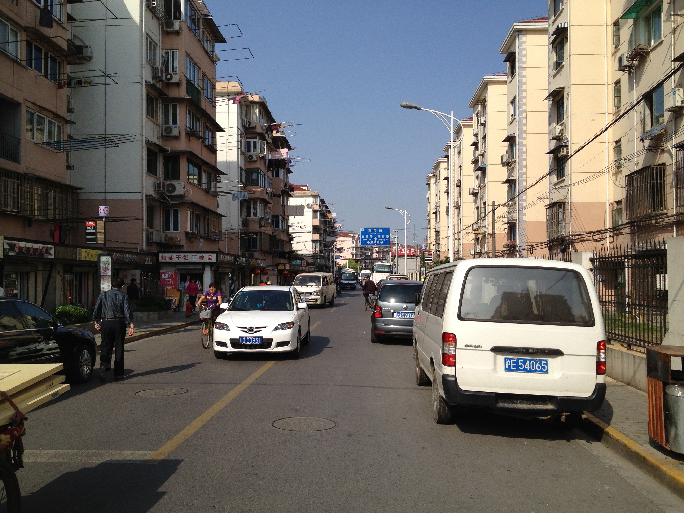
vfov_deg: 40.7
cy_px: 256
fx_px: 692
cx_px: 342
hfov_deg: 52.6
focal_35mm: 35
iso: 64
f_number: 2.4
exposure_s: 1/2208
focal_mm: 4.28
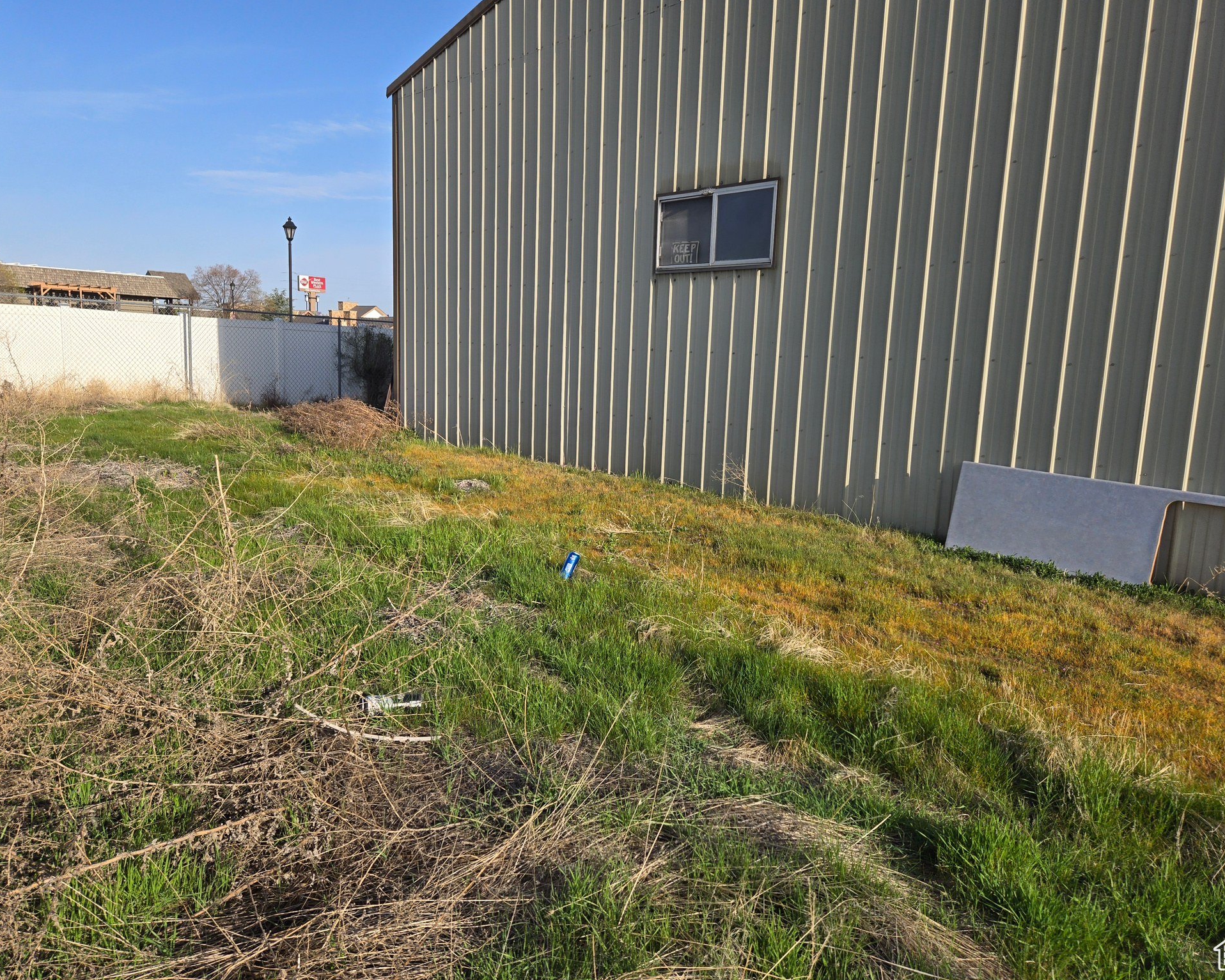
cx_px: 605
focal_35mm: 24
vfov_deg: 58.8
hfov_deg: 70.3
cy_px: 490
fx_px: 870
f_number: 1.8
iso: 25
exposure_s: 1/1433
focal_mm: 5.4
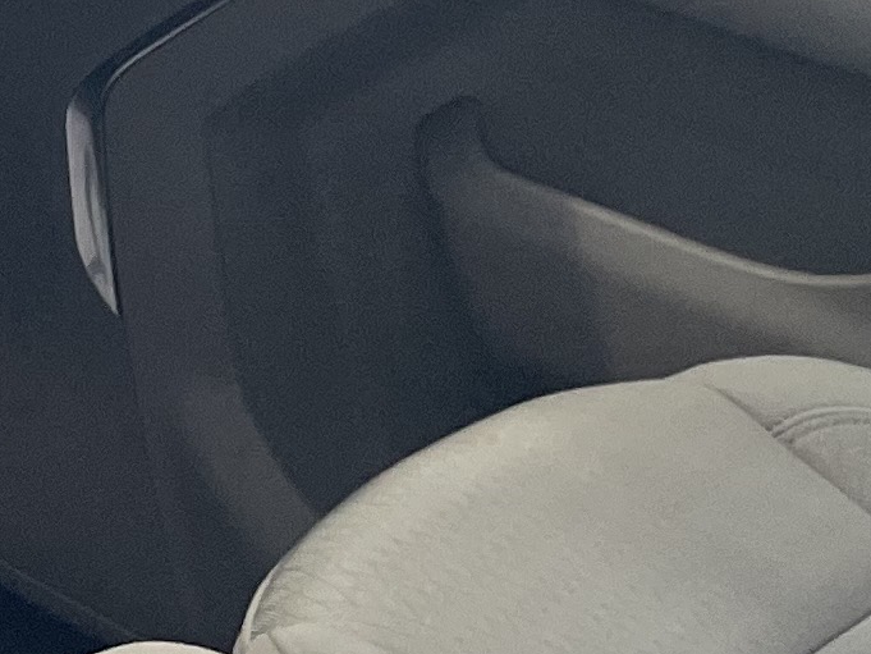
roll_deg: -9.5
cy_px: -260
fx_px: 3876
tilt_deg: -19.5
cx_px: -1361
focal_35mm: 154
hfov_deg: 10.6
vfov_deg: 9.4
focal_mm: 4.2
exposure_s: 1/100
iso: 100
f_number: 1.6
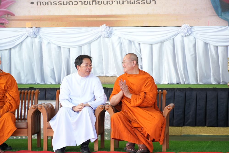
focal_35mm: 202
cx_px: 114
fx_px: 1288
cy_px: 76
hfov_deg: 10.2
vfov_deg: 6.8
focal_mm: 135
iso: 1250
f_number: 5.6
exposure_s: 1/125
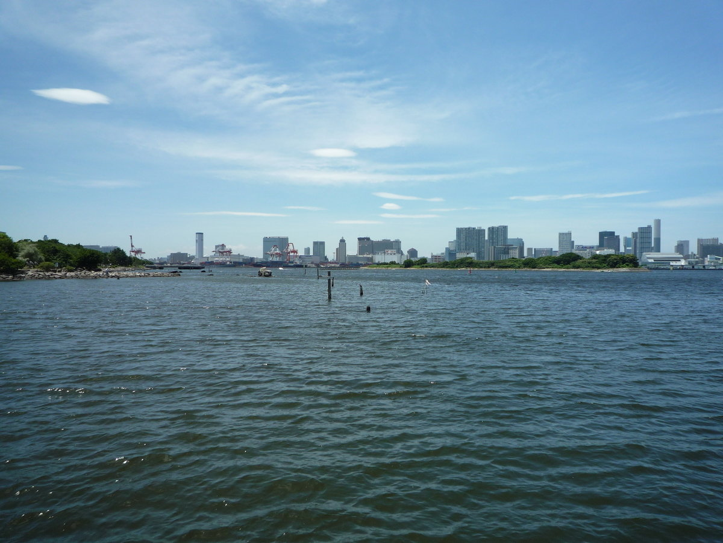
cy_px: 272
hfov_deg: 69.4
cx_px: 362
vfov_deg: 54.9
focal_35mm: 25
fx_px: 522
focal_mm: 4.4
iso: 100
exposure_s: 1/800
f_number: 4
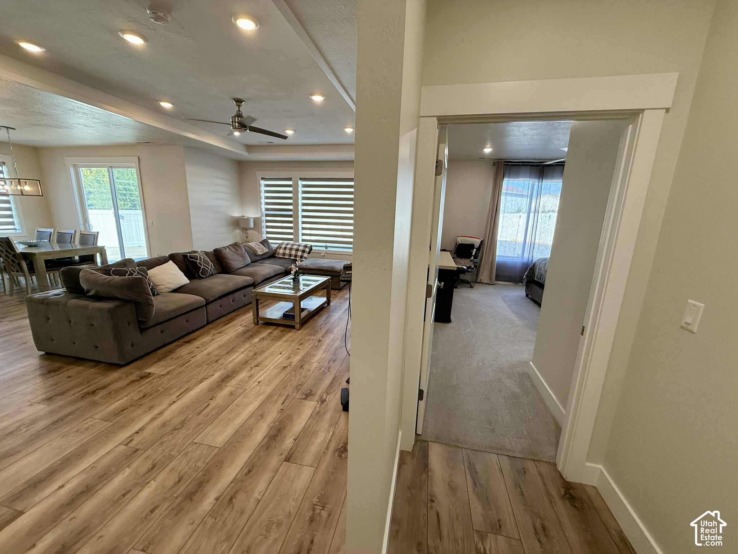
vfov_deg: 85.7
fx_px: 298
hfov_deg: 102.1
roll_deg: -2.0
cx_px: 369
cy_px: 277
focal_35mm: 14
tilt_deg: -11.1
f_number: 2.2
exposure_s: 1/120
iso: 200
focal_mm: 2.22
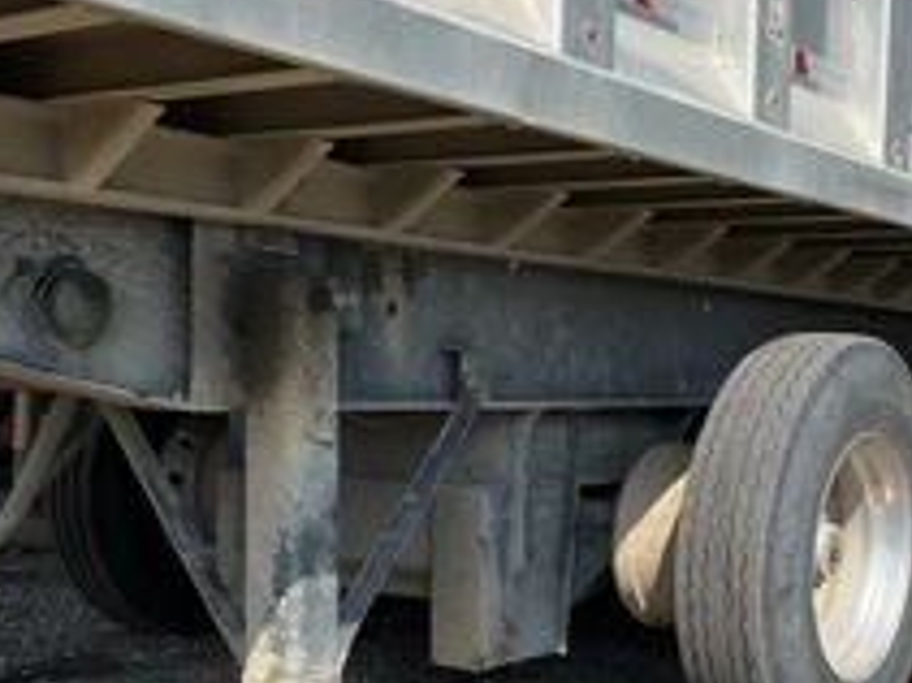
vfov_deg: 26.4
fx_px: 1448
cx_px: 540
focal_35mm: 55
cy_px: 441
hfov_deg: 34.9
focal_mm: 3
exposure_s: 1/912
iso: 25
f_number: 1.8
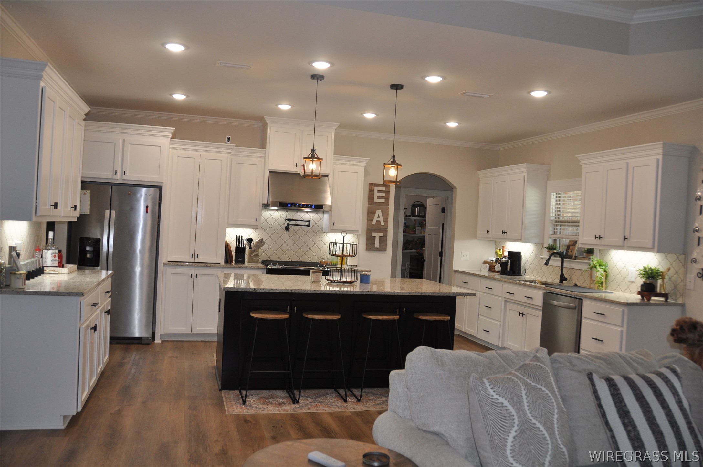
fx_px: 585
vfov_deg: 43.5
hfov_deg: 62.0
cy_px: 234
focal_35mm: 30
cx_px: 352
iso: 400
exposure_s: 1/125
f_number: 3.5
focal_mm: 20
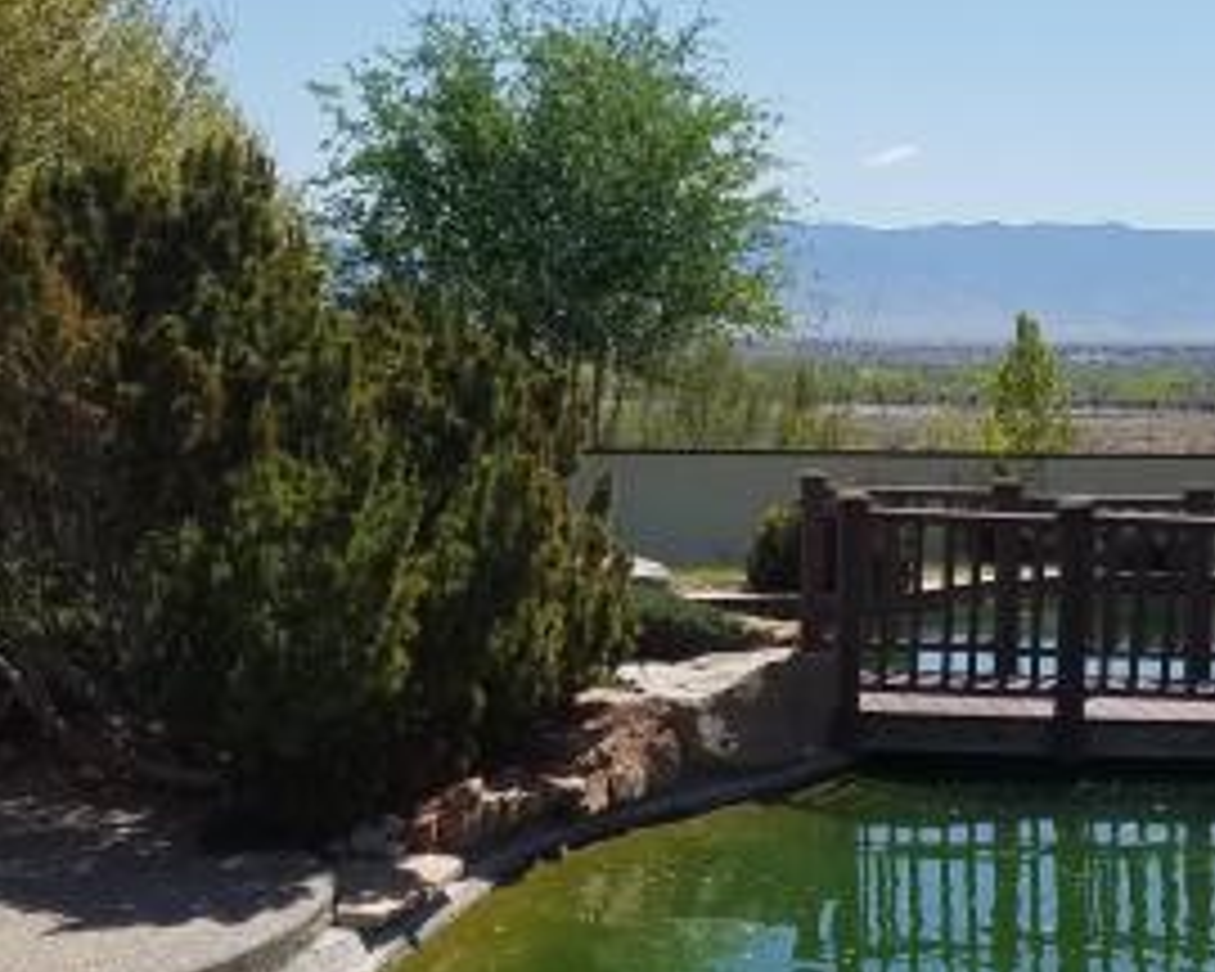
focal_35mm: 78
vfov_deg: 19.6
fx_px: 2805
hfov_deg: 24.4
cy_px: 292
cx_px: 711
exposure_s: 1/3432
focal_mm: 4.25
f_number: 1.7
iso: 50
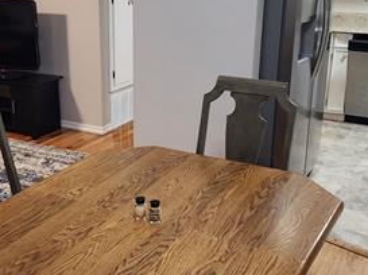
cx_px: 140
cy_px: 145
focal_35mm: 54
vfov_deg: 27.0
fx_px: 573
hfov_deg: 35.4
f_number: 1.8
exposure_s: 1/120
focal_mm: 6.4
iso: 500
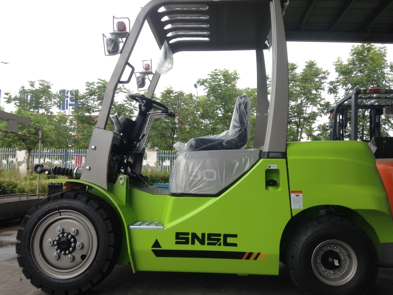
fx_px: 375
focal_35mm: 33
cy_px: 148
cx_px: 196
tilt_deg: +5.1
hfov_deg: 55.4
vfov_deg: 42.9
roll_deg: -1.6
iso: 50
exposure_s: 1/328
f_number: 2.4
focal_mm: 4.12
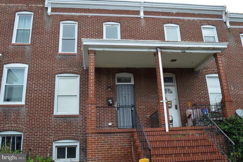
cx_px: 122
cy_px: 81
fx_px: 223
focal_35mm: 33
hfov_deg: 57.3
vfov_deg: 39.9
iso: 100
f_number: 6.3
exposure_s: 1/160
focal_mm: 22
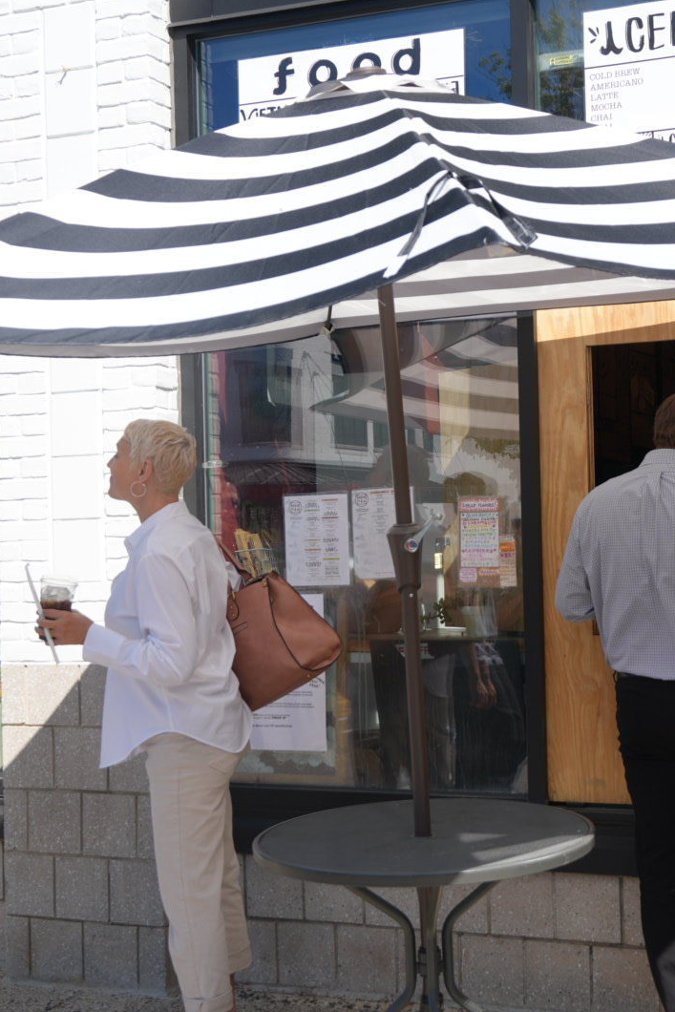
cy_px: 512
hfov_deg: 21.9
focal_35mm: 62
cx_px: 438
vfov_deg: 32.5
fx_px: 1736
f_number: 5
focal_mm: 27
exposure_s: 1/500
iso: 100
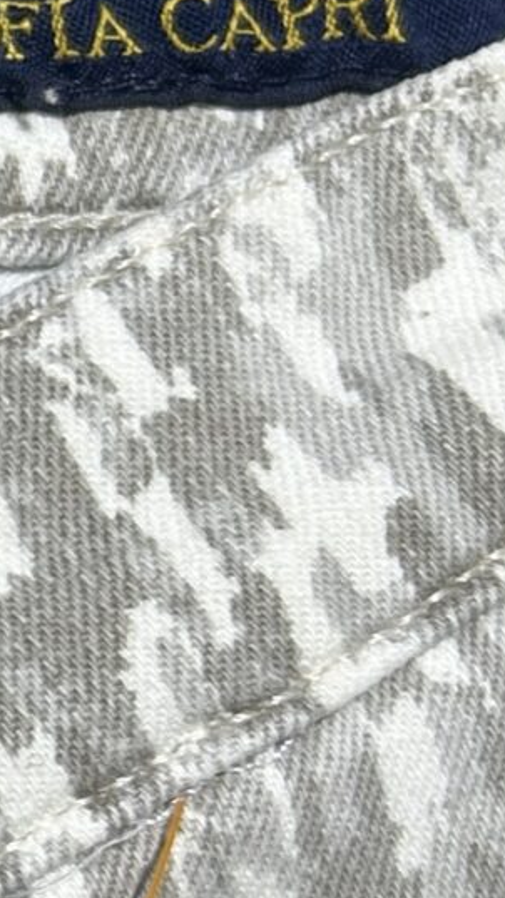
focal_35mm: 135
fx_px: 3214
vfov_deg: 15.9
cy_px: 617
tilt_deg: -55.5
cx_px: -729
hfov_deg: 8.2
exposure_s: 1/100
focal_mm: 5.7
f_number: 1.5
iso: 32
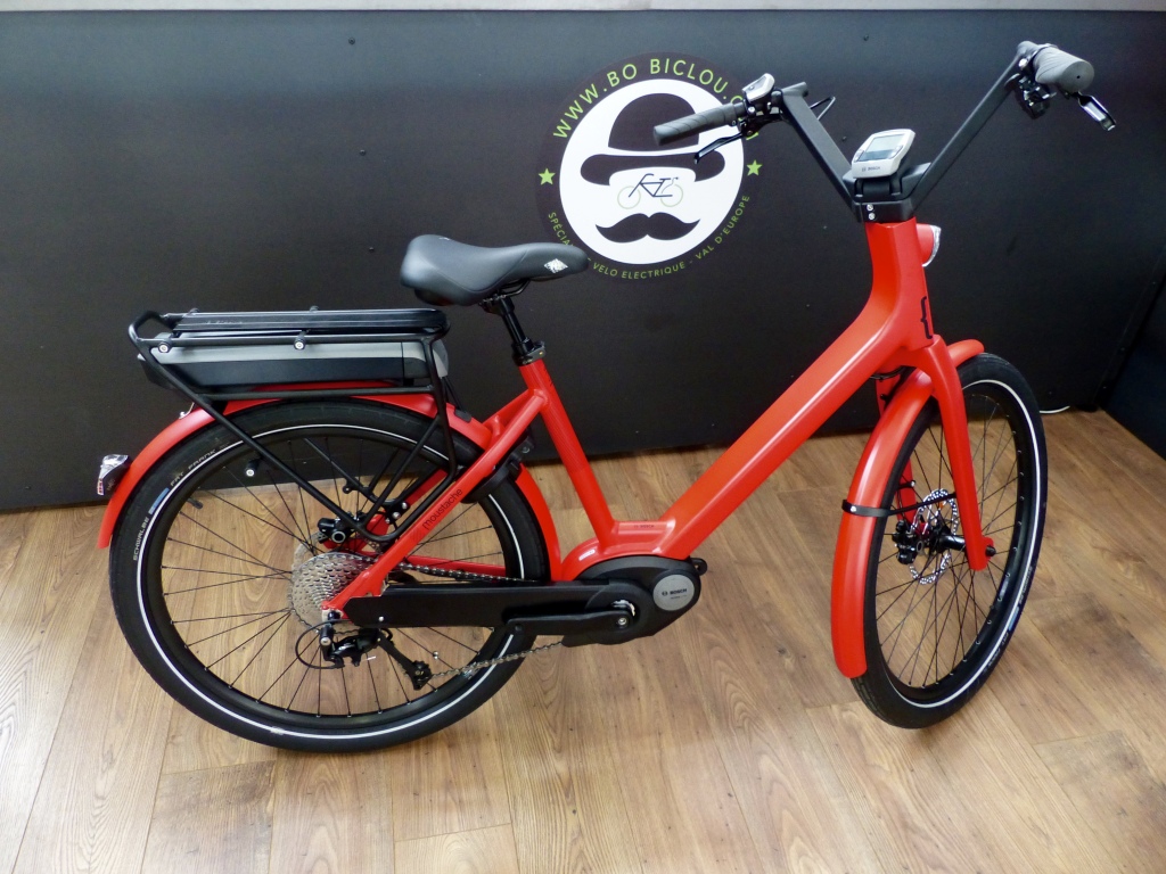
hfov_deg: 69.4
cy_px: 437
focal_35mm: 25
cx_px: 583
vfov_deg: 54.9
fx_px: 842
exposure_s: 1/50
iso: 400
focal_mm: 4.5
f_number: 2.8
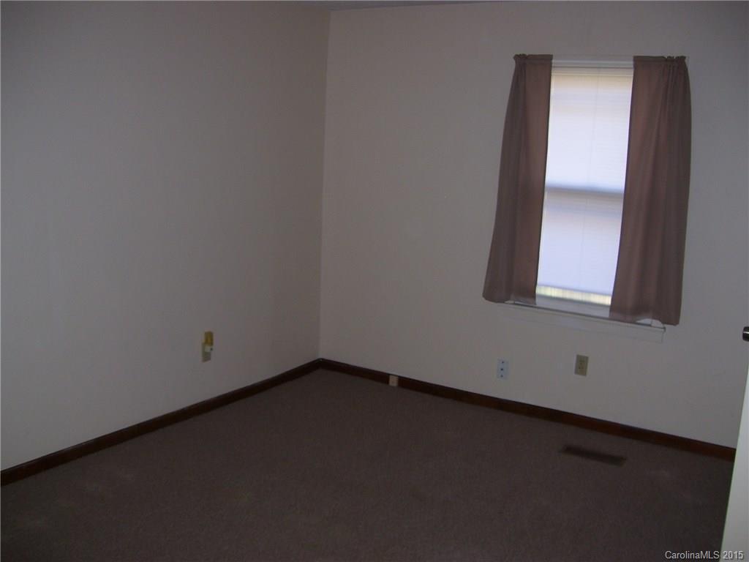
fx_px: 779
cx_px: 374
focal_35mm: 36
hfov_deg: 51.4
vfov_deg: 39.7
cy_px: 281
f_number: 2.7
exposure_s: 1/60
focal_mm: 6
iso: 80
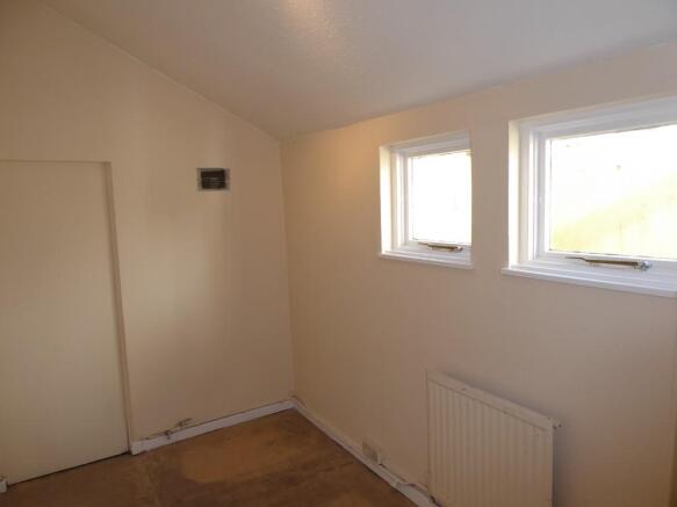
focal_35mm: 24
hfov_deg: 71.6
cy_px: 254
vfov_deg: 56.8
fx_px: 469
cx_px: 338
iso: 100
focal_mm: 4.3
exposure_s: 1/60
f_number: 3.3
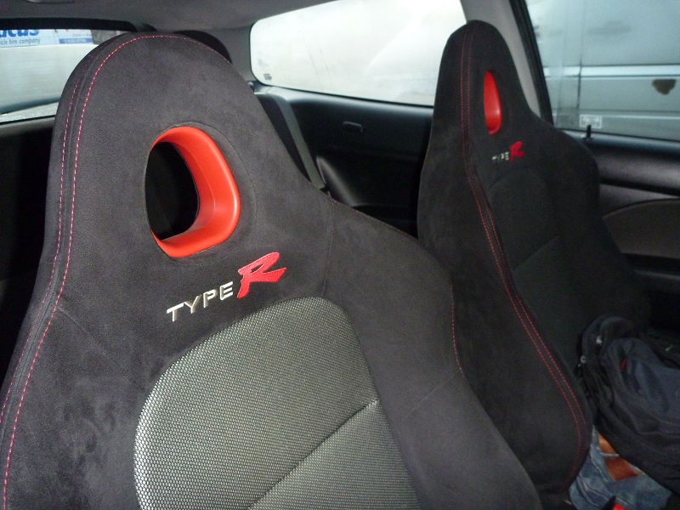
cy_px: 255
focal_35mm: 28
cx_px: 340
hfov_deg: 63.4
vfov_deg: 49.7
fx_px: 550
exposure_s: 1/15
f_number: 3.3
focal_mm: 4.9
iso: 400
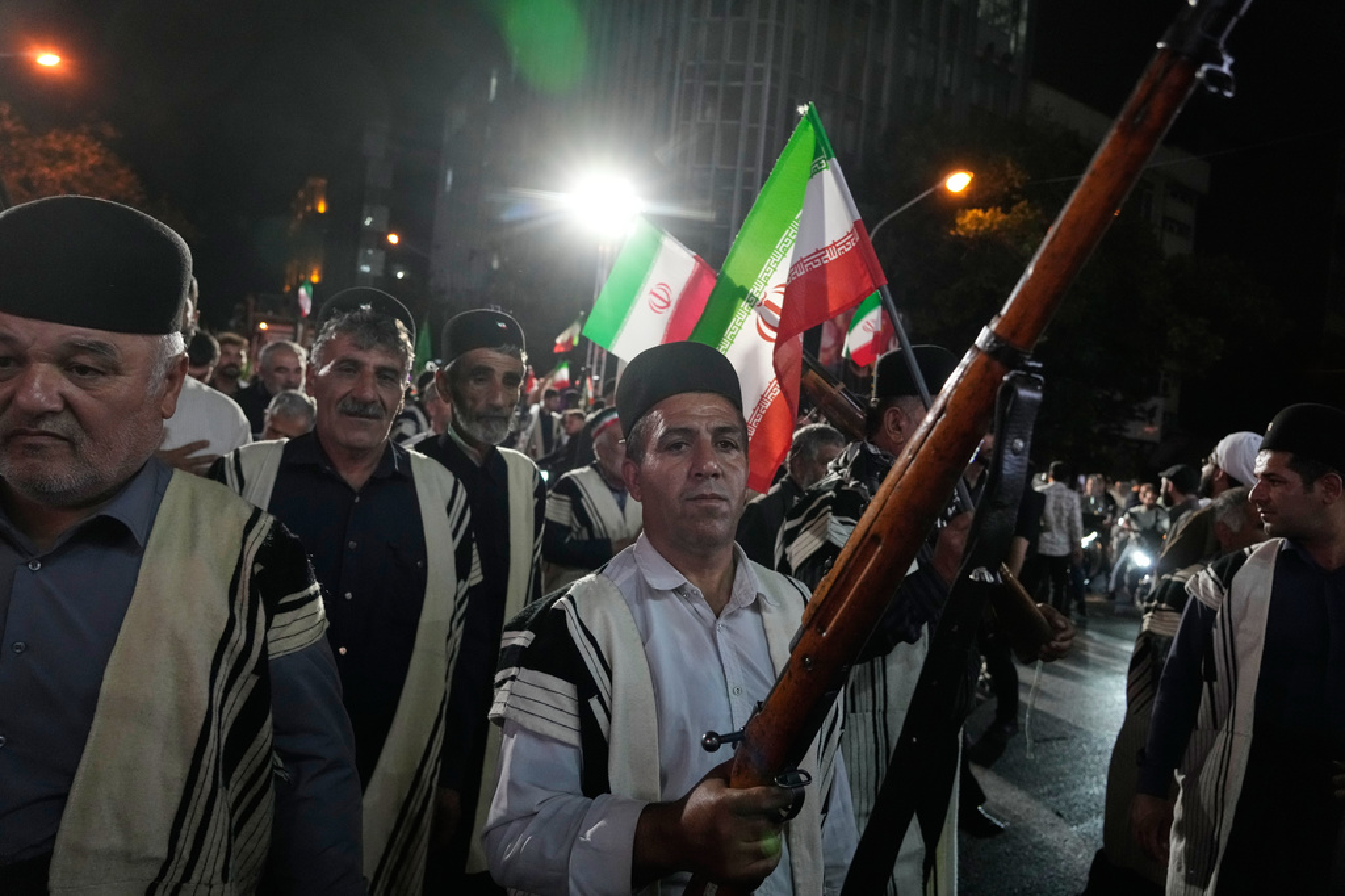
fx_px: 896
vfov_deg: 53.1
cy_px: 448
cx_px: 672
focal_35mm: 24
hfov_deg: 73.8
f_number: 4
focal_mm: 24
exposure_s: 1/200
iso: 4000
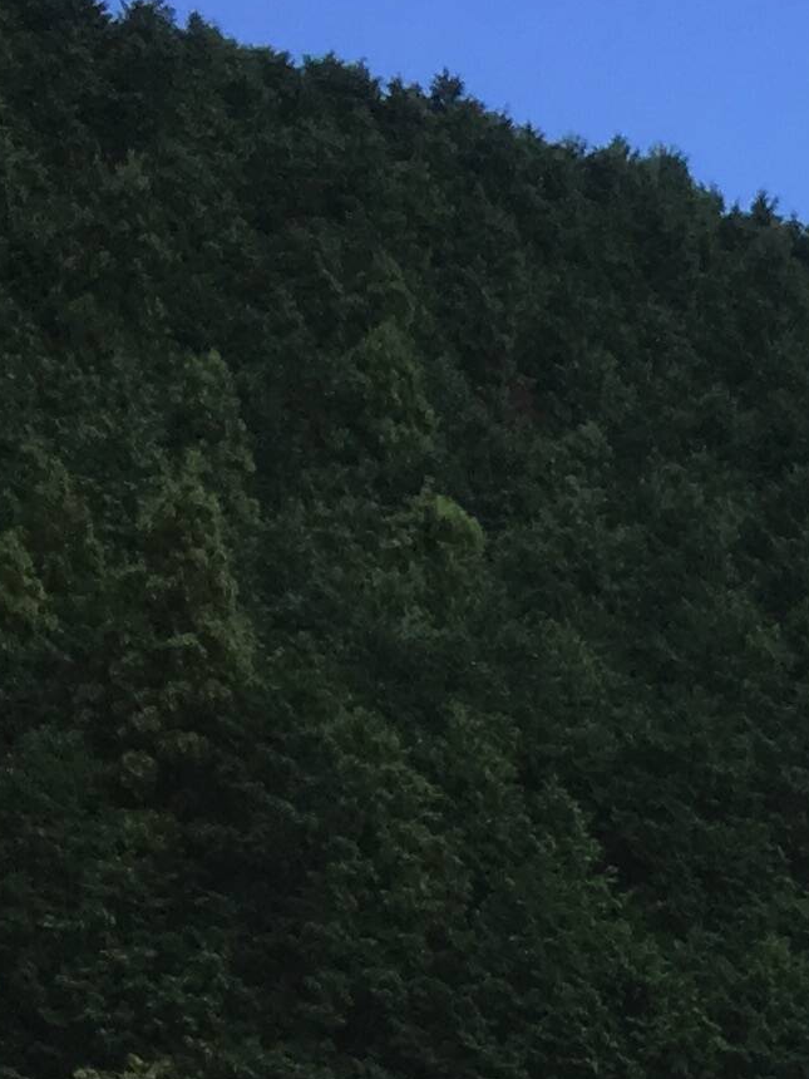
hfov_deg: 10.1
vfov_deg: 12.9
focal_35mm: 136
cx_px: 1619
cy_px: 2036
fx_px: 4238
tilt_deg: -0.6
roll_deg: -5.5
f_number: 2.2
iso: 25
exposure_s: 1/674
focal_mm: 4.15
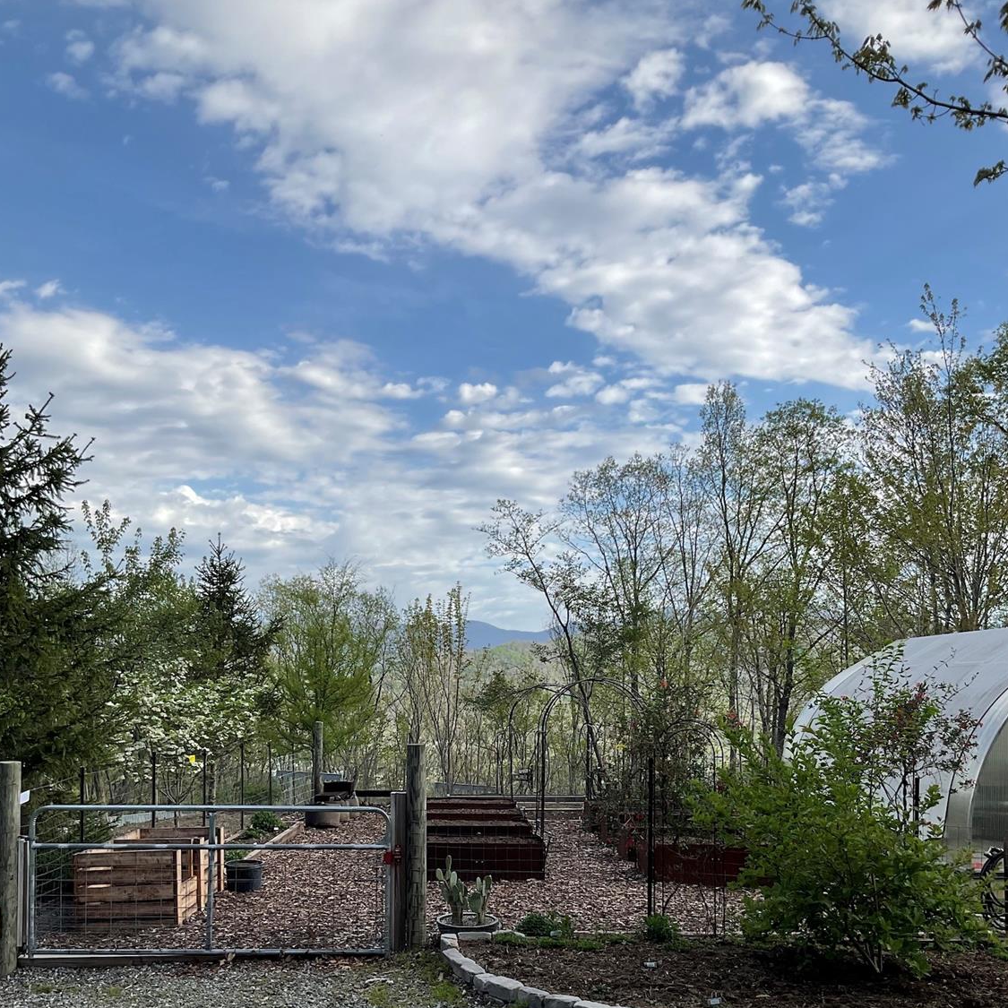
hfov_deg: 47.2
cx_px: 496
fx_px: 1153
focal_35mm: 35
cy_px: 672
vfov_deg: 46.5
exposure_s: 1/1577
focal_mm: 3
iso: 16
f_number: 1.8
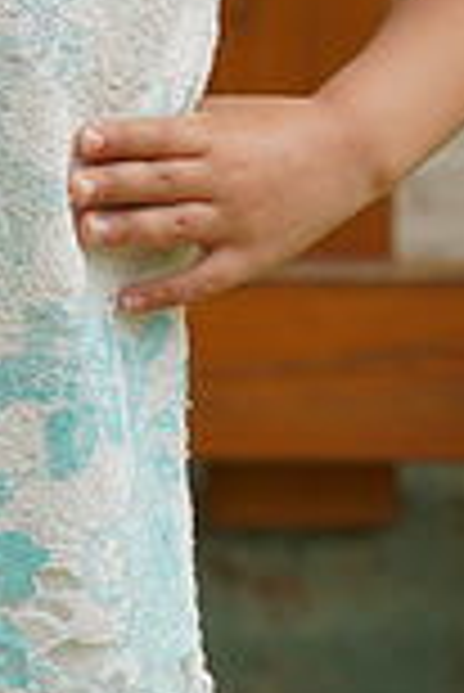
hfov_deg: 2.2
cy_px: -171
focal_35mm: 626
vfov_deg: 3.3
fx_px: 12075
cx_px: -70
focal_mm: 166
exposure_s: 1/160
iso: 200
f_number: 10
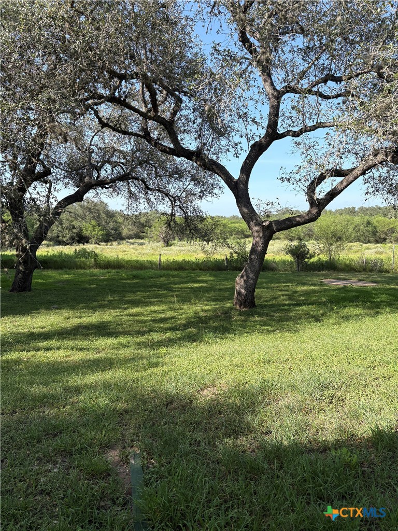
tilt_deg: -6.5
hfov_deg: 53.1
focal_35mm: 26
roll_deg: +0.8
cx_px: 199
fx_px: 399
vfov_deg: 67.3
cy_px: 266
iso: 50
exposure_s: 1/1155
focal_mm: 5.96
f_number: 1.6
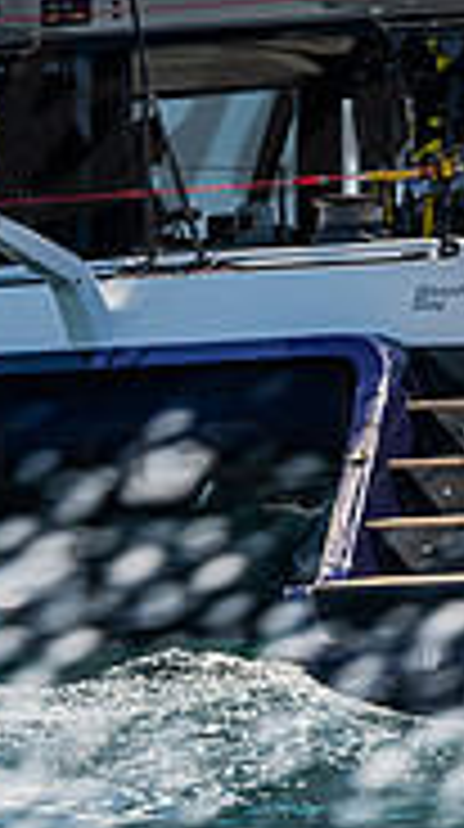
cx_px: 302
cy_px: 106
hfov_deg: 2.9
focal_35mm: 413
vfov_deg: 5.2
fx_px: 9067
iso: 500
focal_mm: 125
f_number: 8
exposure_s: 1/1250
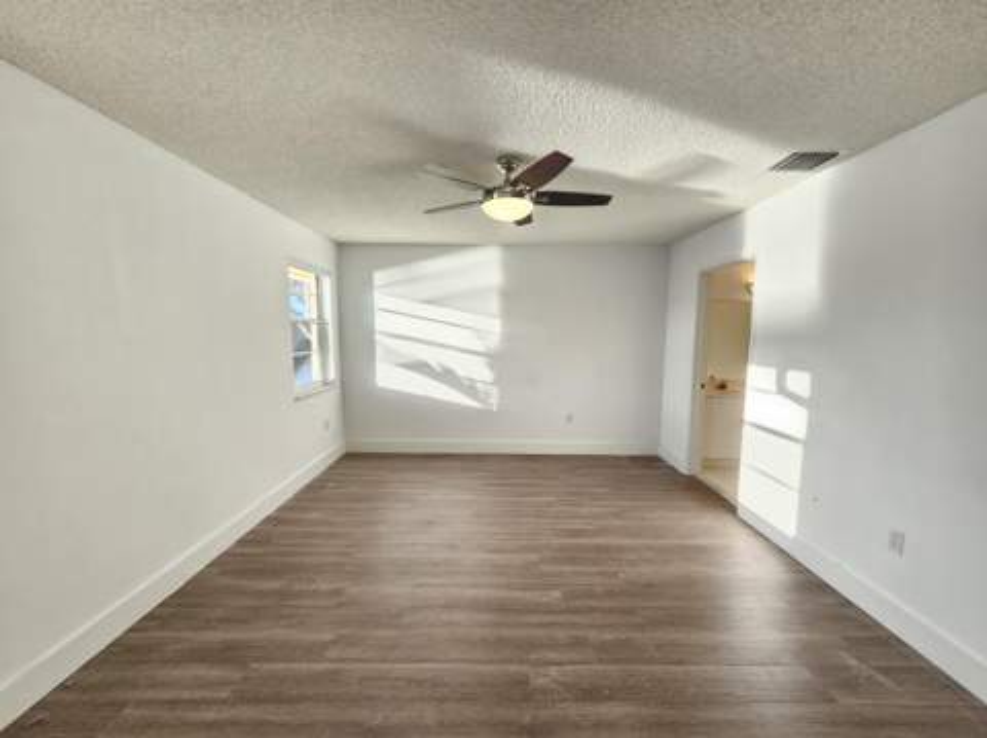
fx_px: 370
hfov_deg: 106.2
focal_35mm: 13
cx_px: 494
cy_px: 369
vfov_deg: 89.8
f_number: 2.2
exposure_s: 1/100
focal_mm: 2.2
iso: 125
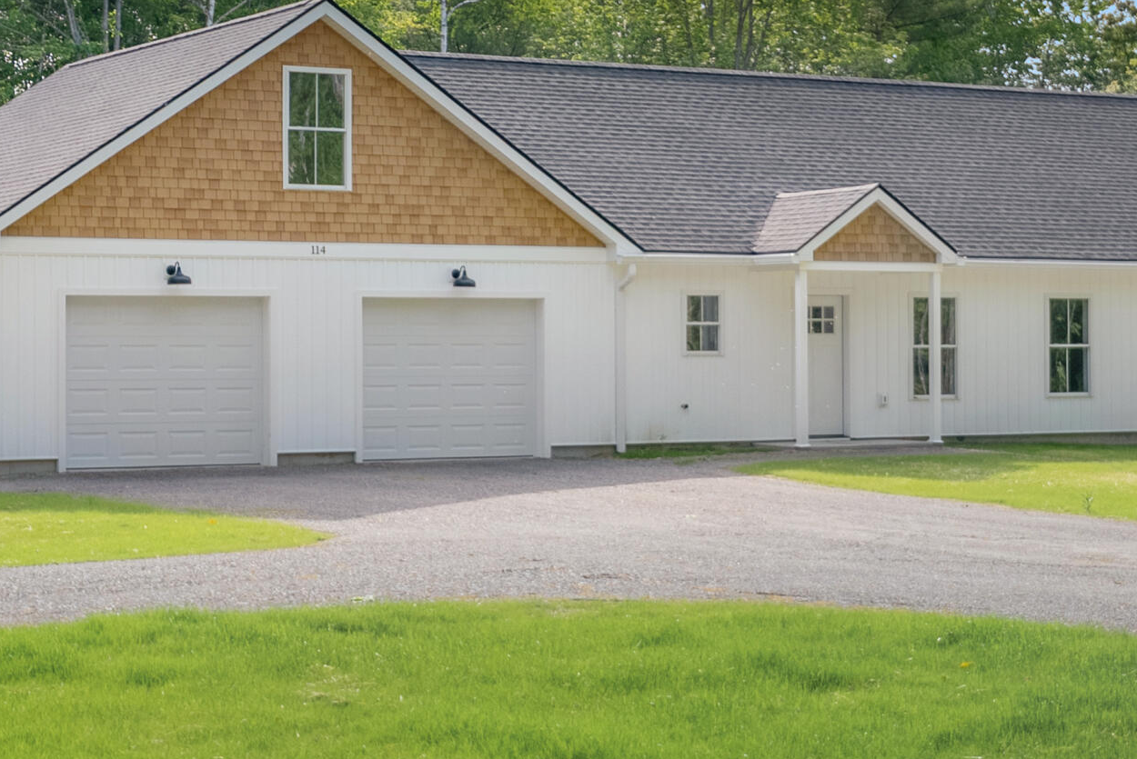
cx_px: 624
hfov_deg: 24.2
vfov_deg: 16.3
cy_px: 306
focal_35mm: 84
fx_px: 2654
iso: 320
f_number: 4
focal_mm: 35
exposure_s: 1/1000
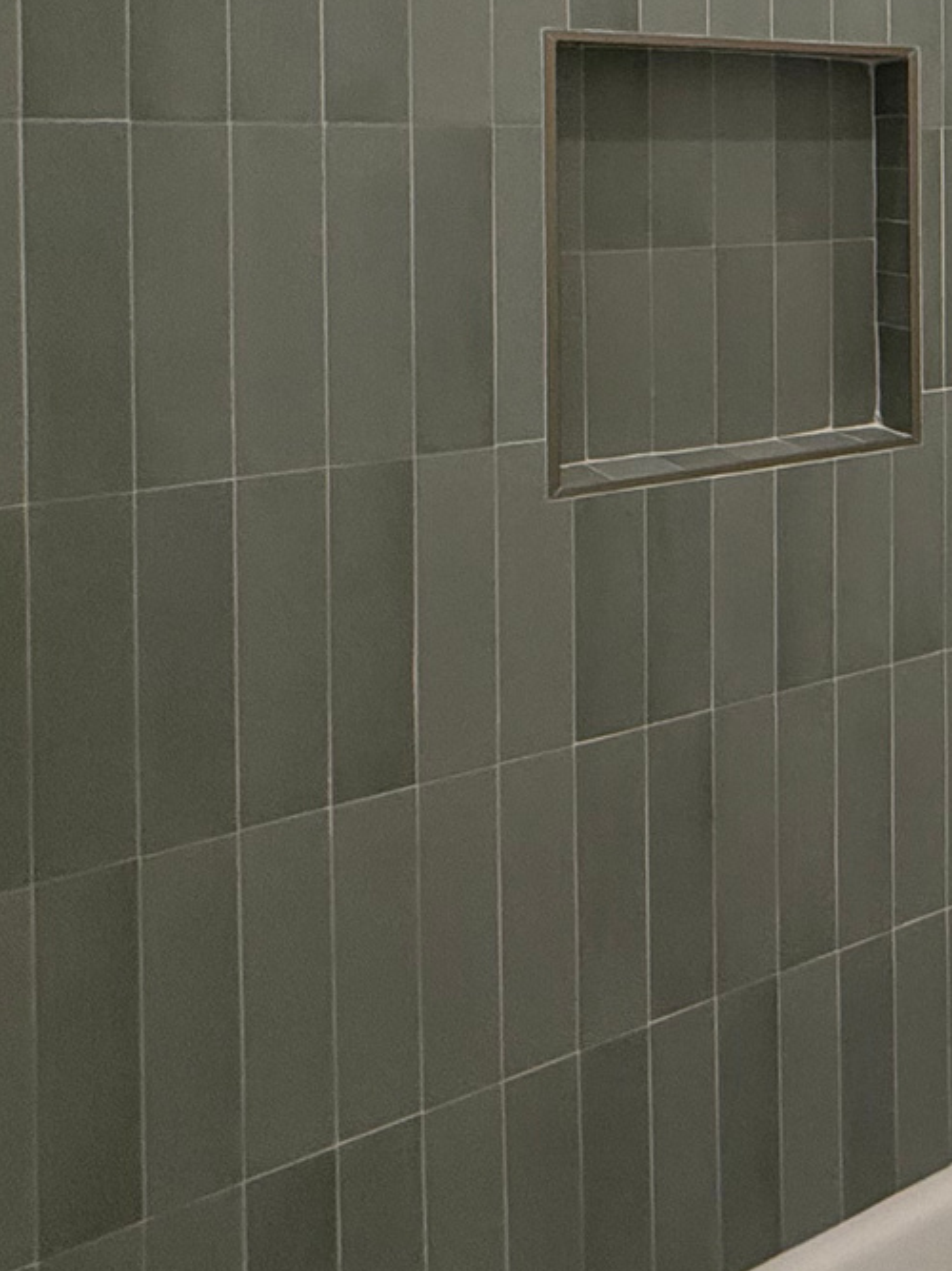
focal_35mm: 43
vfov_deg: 41.0
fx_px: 1577
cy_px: 170
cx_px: 1670
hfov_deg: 22.2
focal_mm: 2.22
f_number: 2.2
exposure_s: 1/120
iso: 320
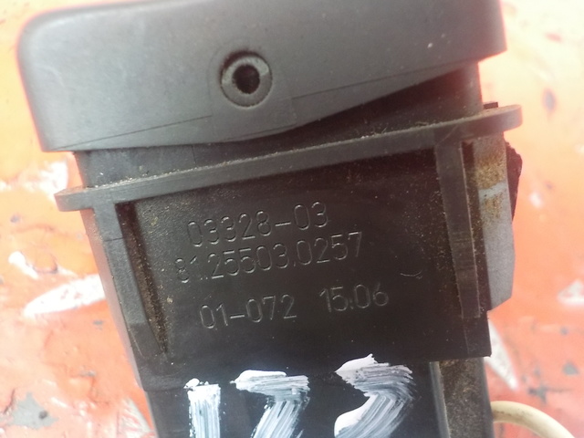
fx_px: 506
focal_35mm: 30
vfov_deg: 46.8
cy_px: 219
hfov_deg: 60.0
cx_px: 292
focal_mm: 4.1
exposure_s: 1/8
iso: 640
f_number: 3.3
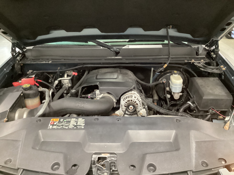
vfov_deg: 45.4
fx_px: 210
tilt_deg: -28.5
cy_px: 88
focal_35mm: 31
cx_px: 117
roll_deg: +1.3
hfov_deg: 58.4
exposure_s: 1/25
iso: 640
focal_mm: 3.3
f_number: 2.4
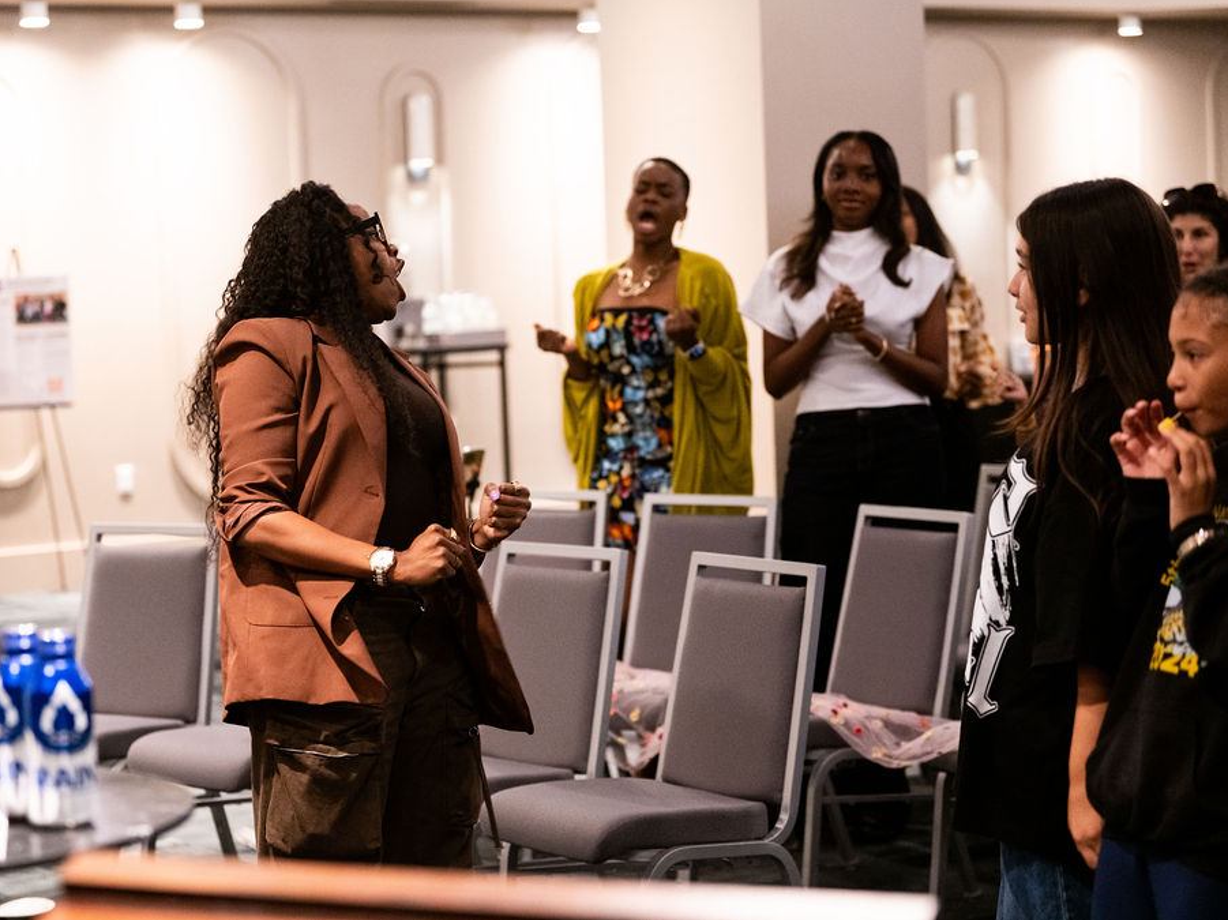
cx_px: 544
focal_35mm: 82
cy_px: 457
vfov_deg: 18.0
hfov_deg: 23.8
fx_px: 2908
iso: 2500
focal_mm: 75
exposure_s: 1/125
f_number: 2.8
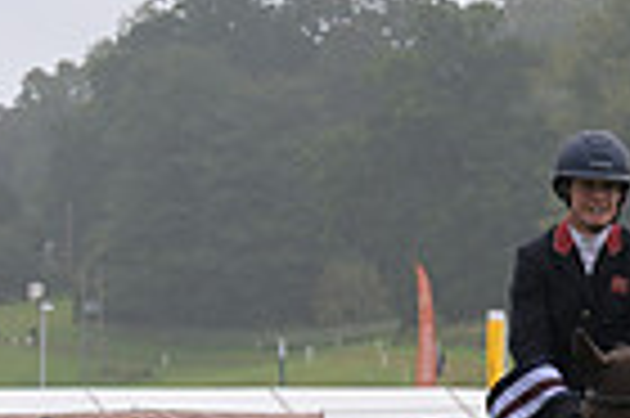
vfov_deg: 4.3
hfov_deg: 6.3
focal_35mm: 319
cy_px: 533
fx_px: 5576
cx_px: 1125
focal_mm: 77
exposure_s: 1/800
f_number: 5.6
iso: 560
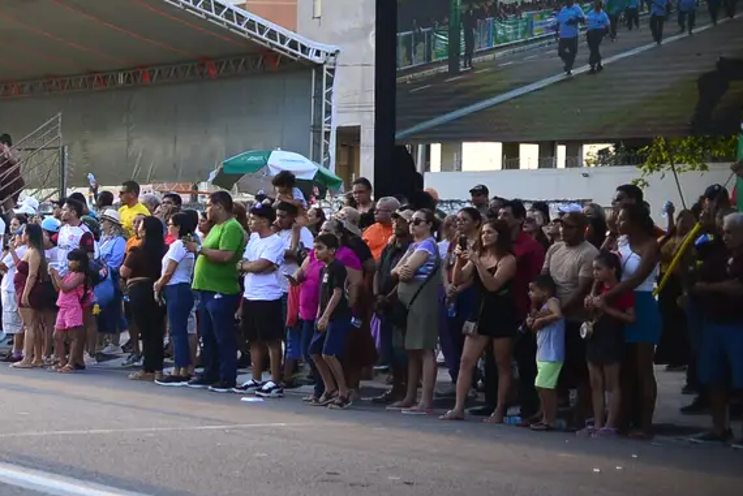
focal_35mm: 86
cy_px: 307
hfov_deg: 21.9
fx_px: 1776
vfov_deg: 15.9
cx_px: -146
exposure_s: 1/3000
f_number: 1.8
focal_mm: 35
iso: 560
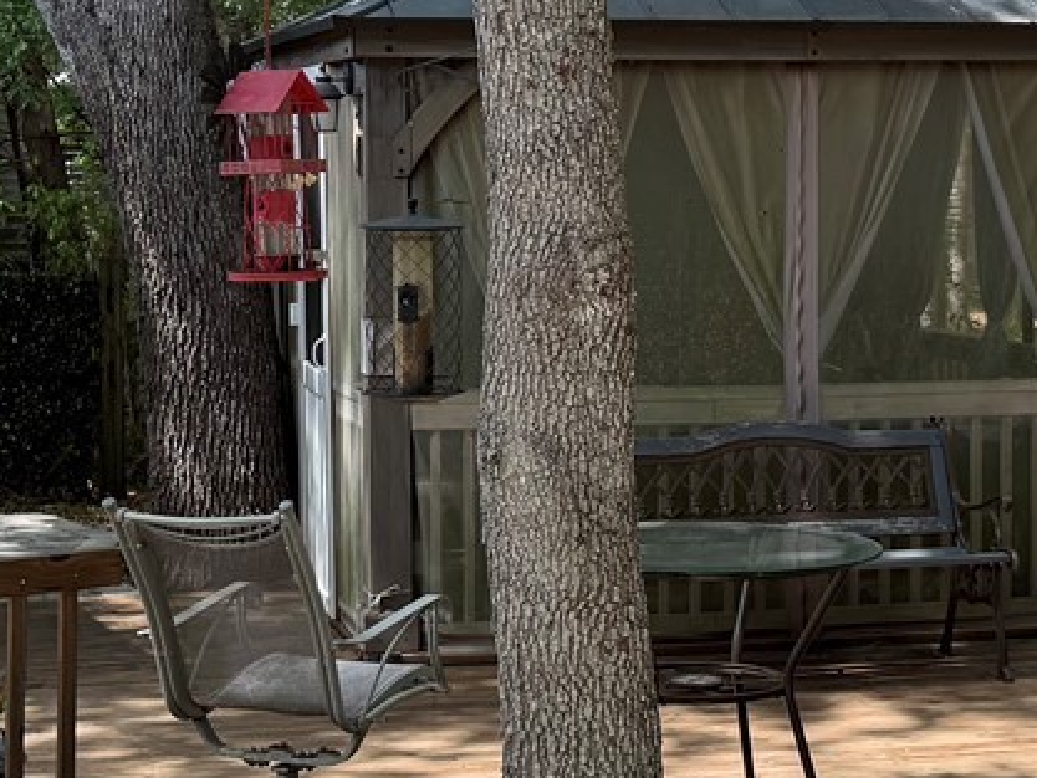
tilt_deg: -4.4
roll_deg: +0.3
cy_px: 370
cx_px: 607
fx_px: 2757
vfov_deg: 16.1
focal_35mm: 92
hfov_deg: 21.3
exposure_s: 1/1271
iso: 100
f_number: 1.78
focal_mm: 6.76
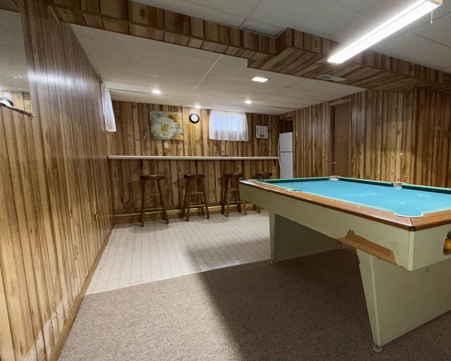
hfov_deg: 72.9
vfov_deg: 65.5
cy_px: 190
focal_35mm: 21
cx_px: 331
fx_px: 280
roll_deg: -0.2
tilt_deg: -7.0
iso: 80
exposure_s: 1/68
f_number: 2.2
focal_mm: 2.22
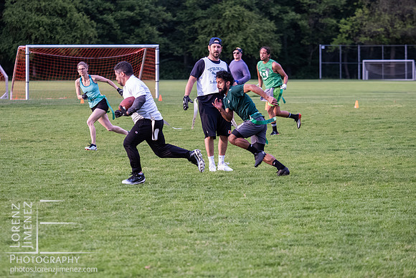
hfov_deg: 11.0
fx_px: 2164
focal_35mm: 187
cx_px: 208
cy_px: 156
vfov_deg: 7.3
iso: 2000
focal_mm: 90
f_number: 2.8
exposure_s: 1/1250
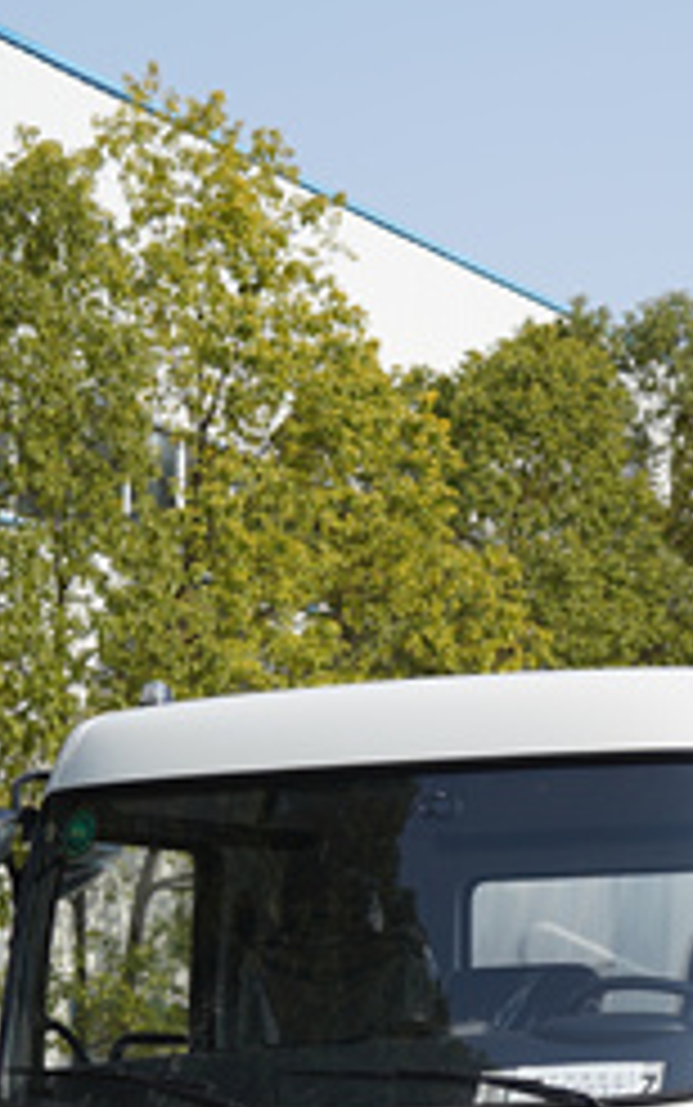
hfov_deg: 10.3
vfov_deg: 16.2
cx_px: 770
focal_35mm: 126
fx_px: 3803
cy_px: 1100
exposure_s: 1/1000
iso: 100
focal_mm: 38
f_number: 3.2
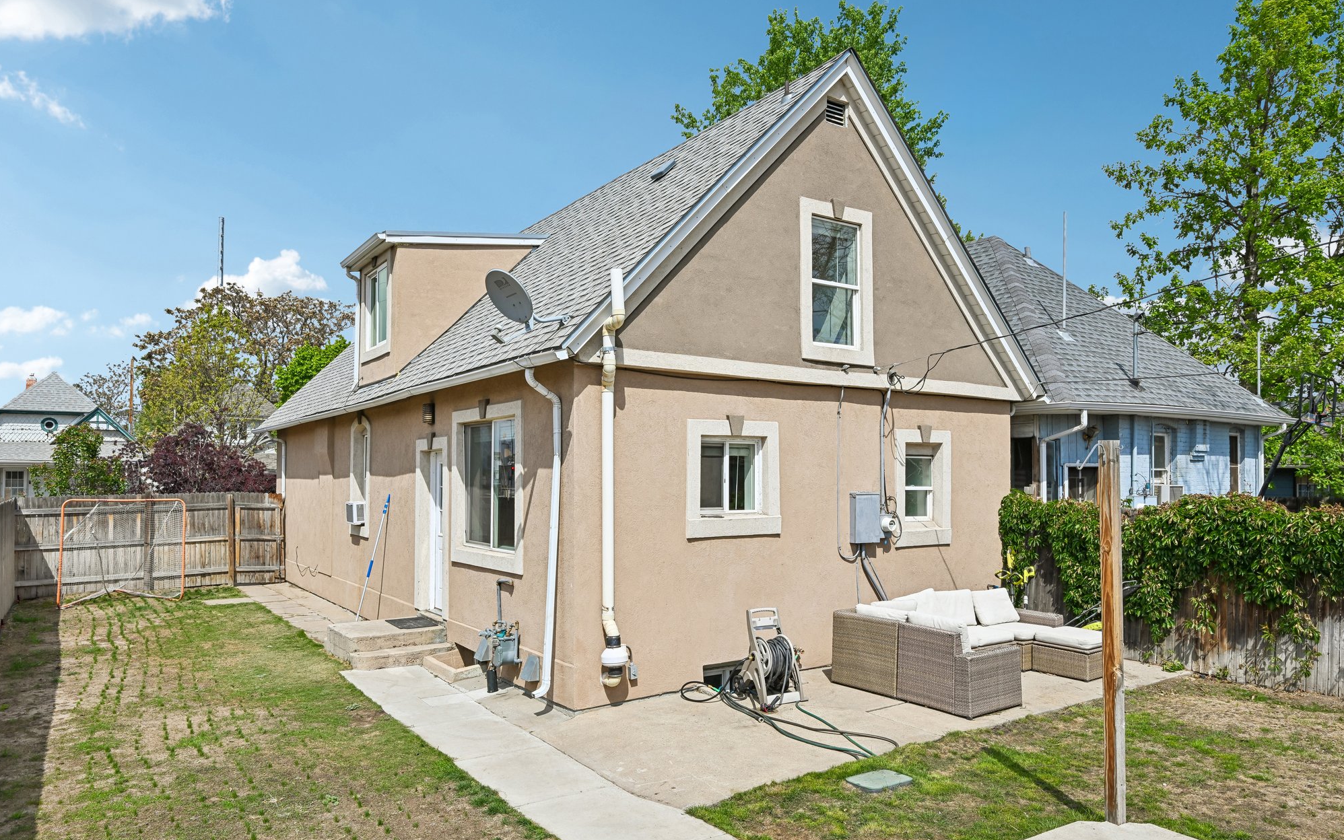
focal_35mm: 23
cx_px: 665
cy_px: 410
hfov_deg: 77.1
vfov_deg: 53.0
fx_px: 843
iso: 64
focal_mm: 22
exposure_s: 1/160
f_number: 11
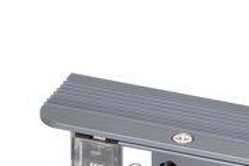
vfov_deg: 2.2
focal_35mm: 632
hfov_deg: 3.3
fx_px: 4367
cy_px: 203
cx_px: 421
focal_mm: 80
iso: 320
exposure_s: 2.5
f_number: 10
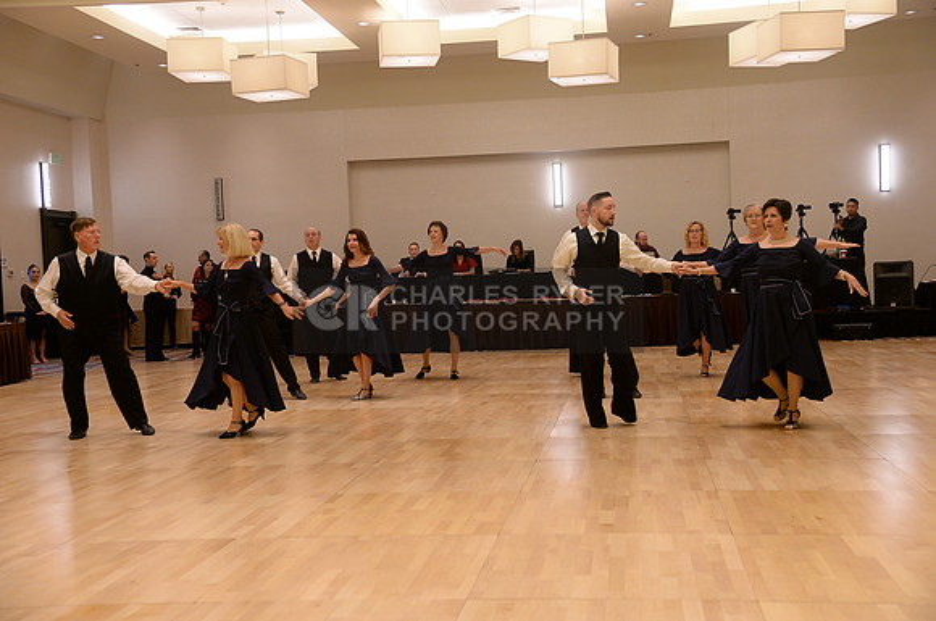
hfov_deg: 42.8
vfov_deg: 29.2
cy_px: 310
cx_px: 468
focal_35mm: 46
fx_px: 1194
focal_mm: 46
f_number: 4.5
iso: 1600
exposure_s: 1/250
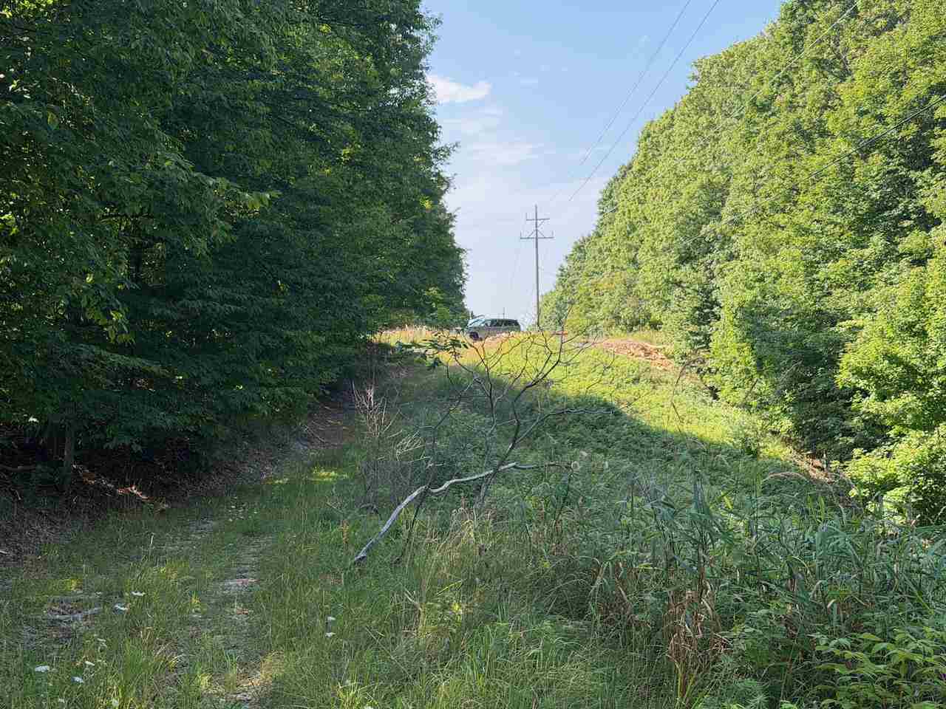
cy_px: 354
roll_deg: +1.1
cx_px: 473
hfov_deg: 39.7
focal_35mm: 48
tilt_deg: -1.1
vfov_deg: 30.3
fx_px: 1312
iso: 64
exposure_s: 1/895
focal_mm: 6.76
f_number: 1.78
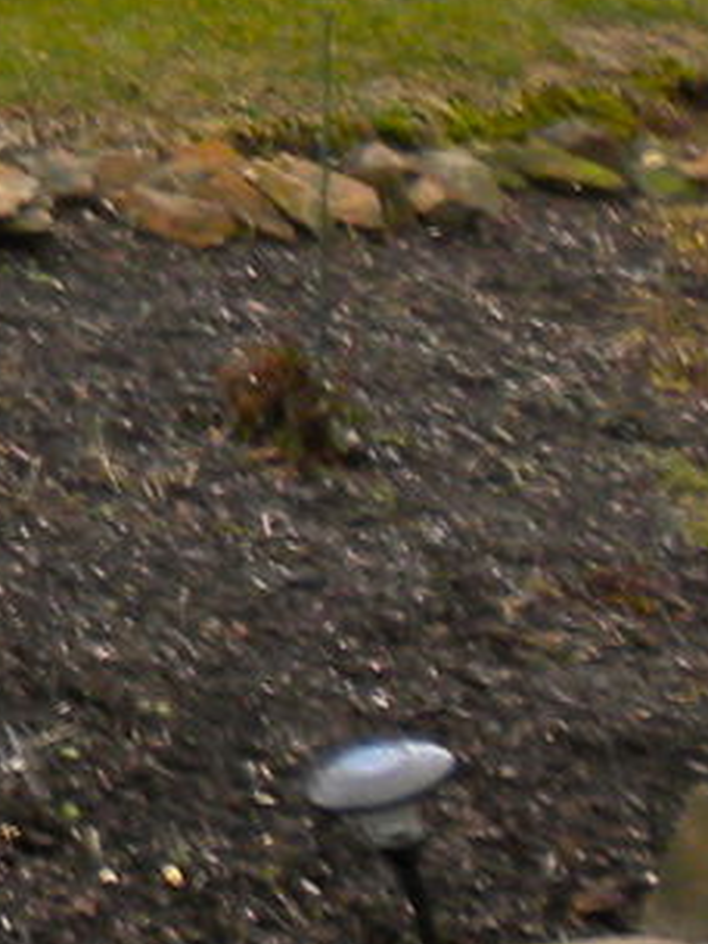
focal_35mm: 234
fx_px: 6381
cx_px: -1689
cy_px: -497
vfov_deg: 8.3
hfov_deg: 5.8
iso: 64
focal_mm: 6.6
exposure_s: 1/65.7
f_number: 3.5
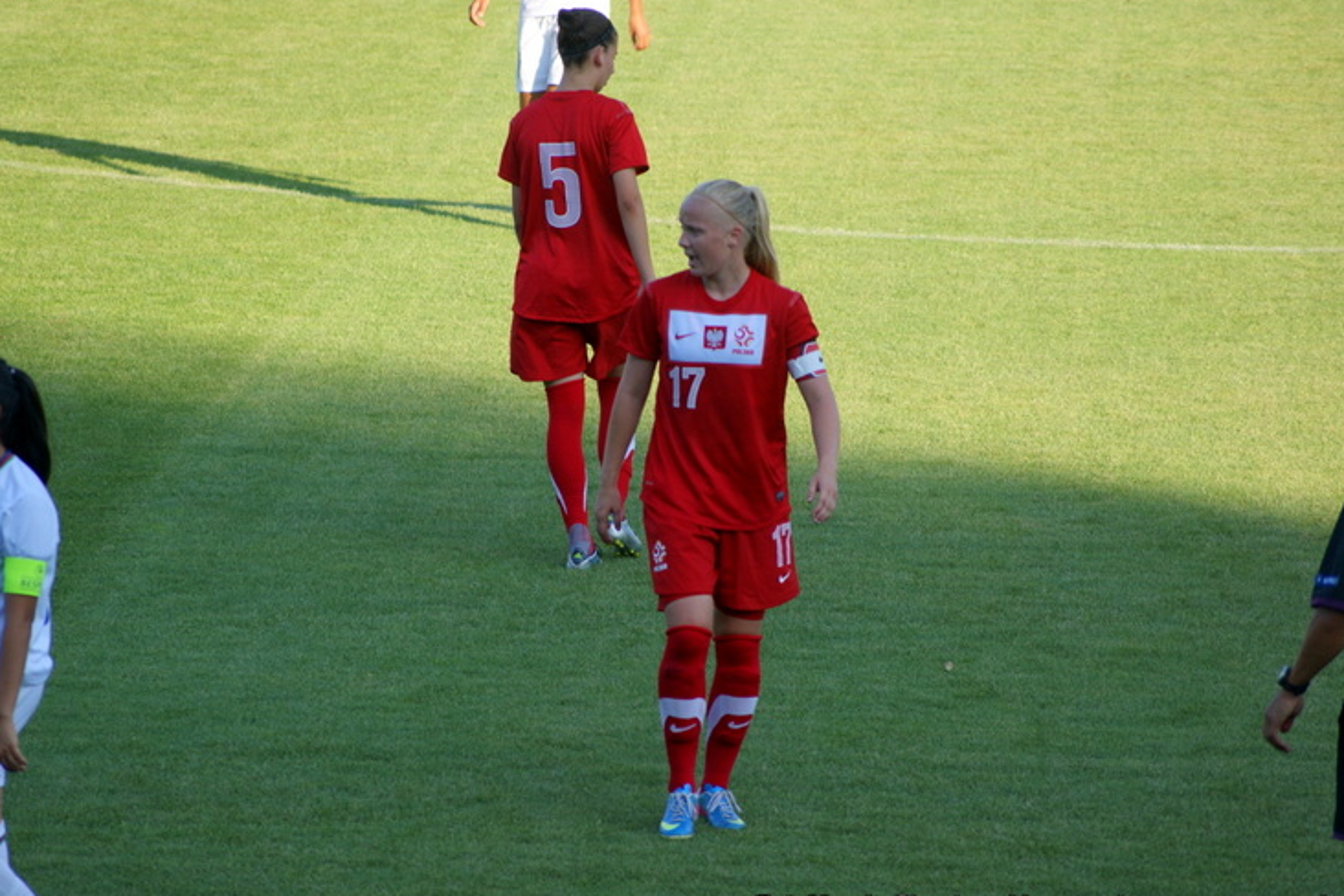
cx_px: 630
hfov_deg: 6.3
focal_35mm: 328
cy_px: 462
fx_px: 12244
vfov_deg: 4.2
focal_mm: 200
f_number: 5.6
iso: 125
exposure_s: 1/320
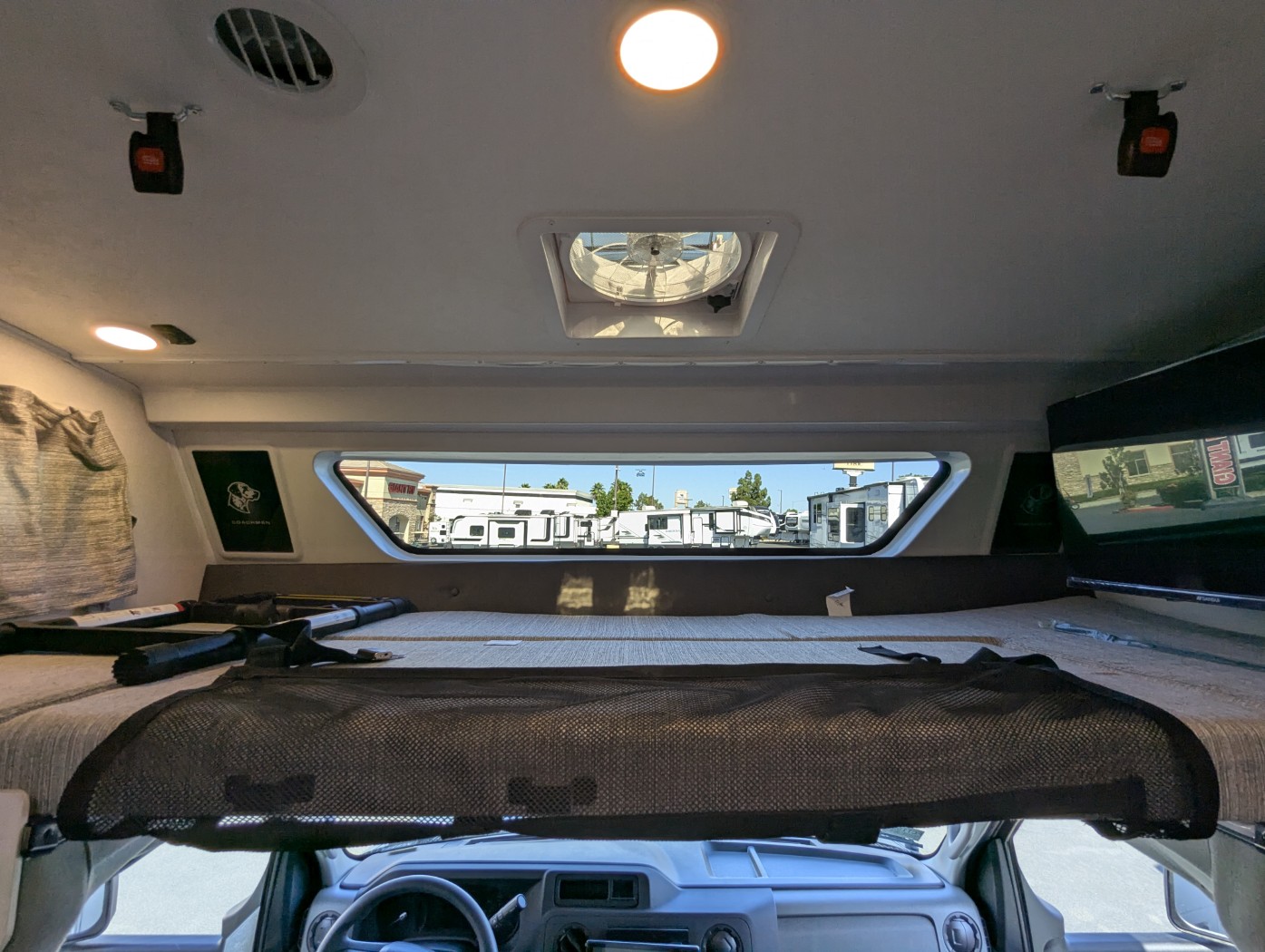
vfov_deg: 78.2
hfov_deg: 94.4
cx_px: 632
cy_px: 476
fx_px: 585
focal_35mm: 16
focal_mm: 2.35
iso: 62
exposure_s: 1/168
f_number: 2.2
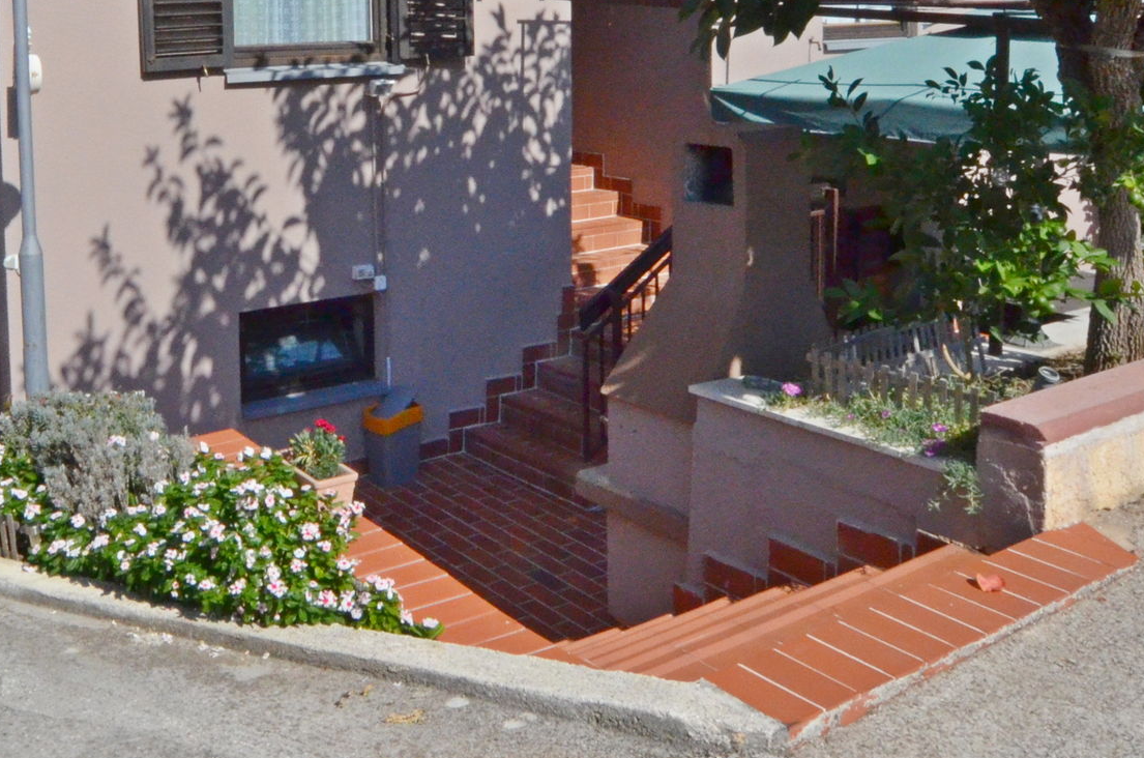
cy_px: 110
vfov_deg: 33.5
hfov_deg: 48.9
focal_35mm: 38
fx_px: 1205
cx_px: 294
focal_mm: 10
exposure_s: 1/1000
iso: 1600
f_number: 16
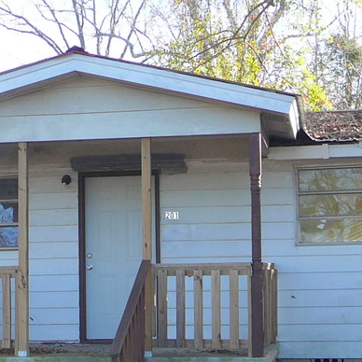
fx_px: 1077
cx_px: 78
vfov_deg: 19.0
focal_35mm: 91
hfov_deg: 18.9
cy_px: 239
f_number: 3
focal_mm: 5.8
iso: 80
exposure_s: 1/160
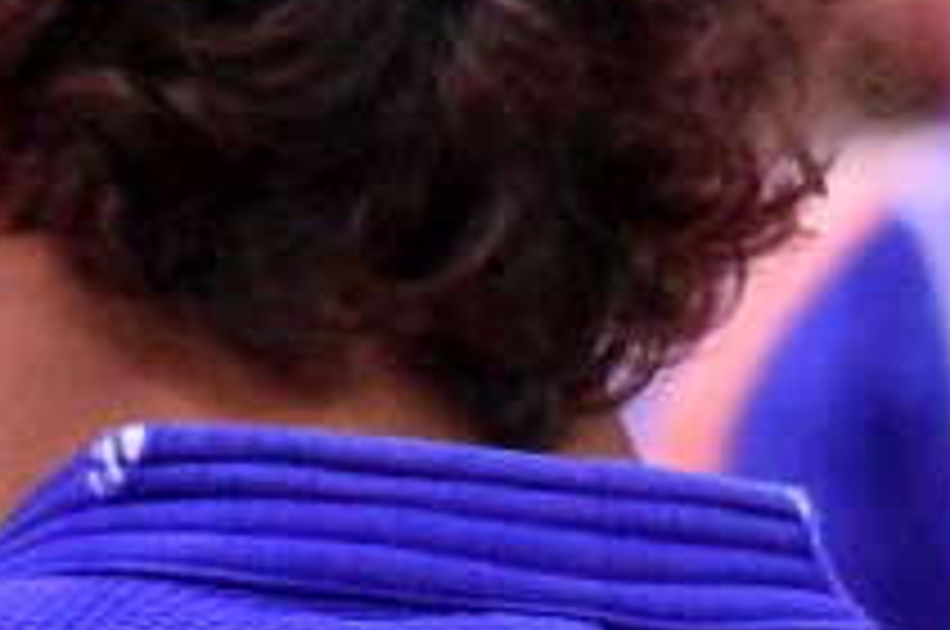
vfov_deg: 1.0
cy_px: 652
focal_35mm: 1410
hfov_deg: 1.5
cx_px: 180
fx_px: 37147
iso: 12800
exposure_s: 1/400
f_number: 7.1
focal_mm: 165
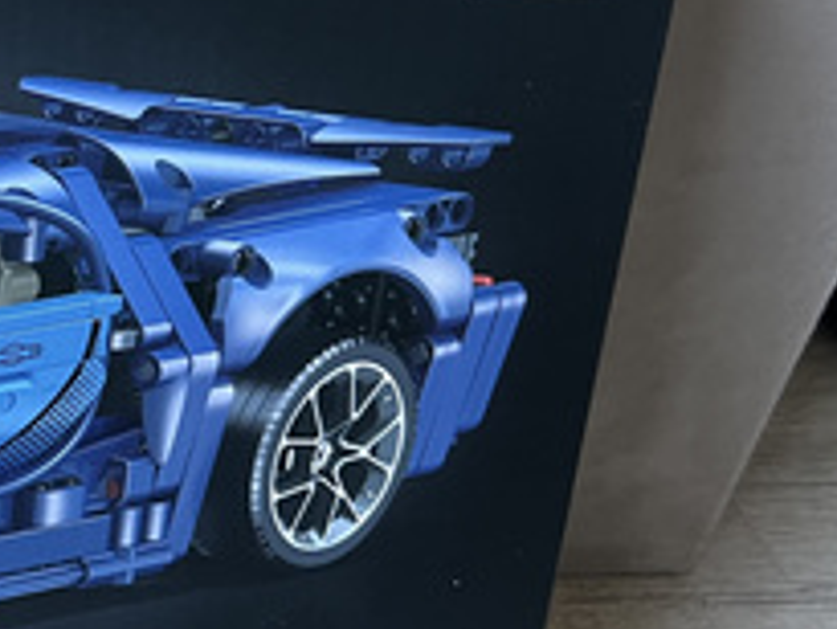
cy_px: 339
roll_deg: -0.4
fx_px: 1839
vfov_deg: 19.4
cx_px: -343
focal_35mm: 76
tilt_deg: -36.5
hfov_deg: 22.1
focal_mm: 5.7
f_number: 1.5
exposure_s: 1/60
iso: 200
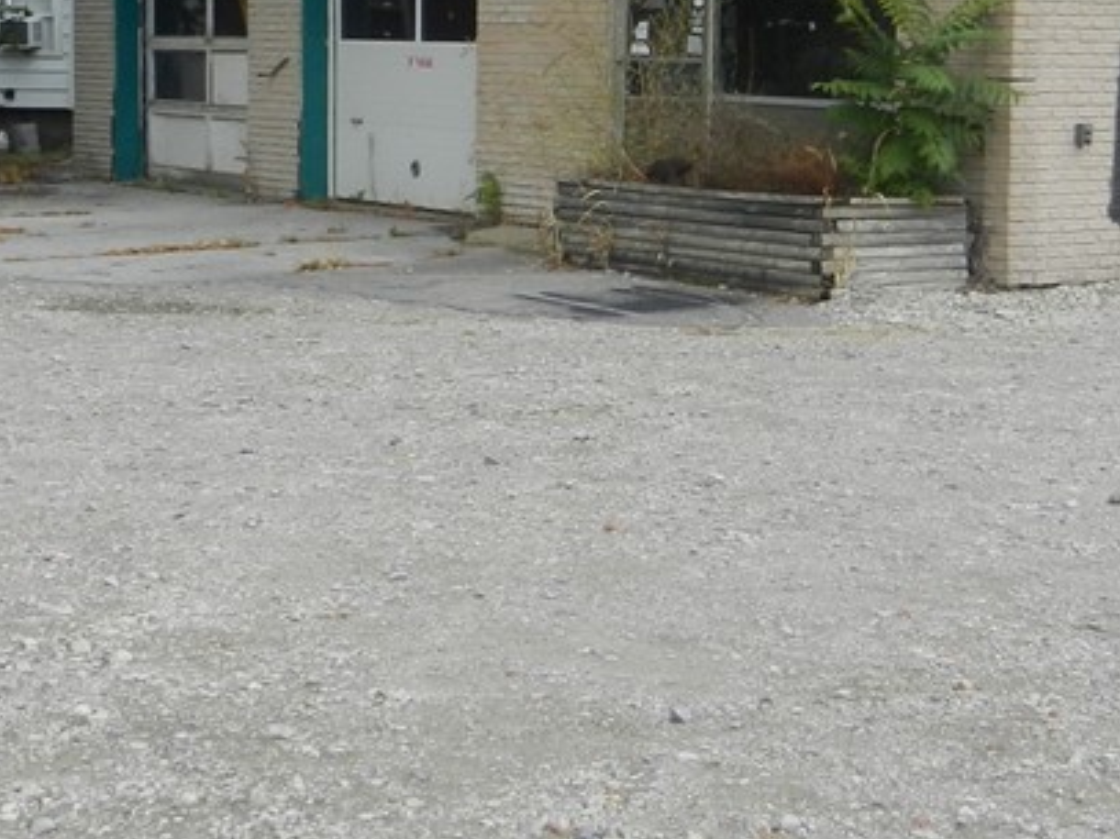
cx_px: 592
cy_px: 226
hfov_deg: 26.7
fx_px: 2361
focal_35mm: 73
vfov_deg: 20.0
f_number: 3.6
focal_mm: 5.1
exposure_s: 1/400
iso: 160
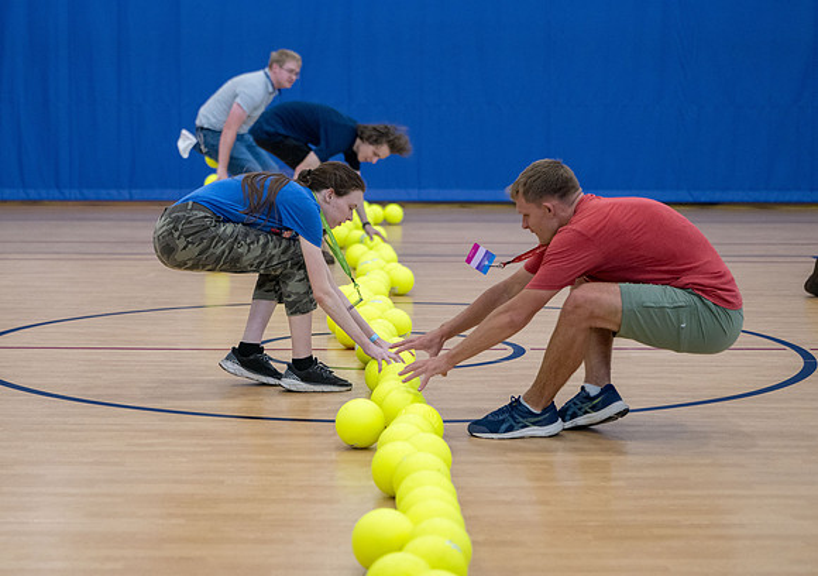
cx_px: 332
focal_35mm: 82
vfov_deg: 17.3
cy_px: 311
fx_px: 1893
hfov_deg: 24.3
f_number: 2.8
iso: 1600
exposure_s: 1/500
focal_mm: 70
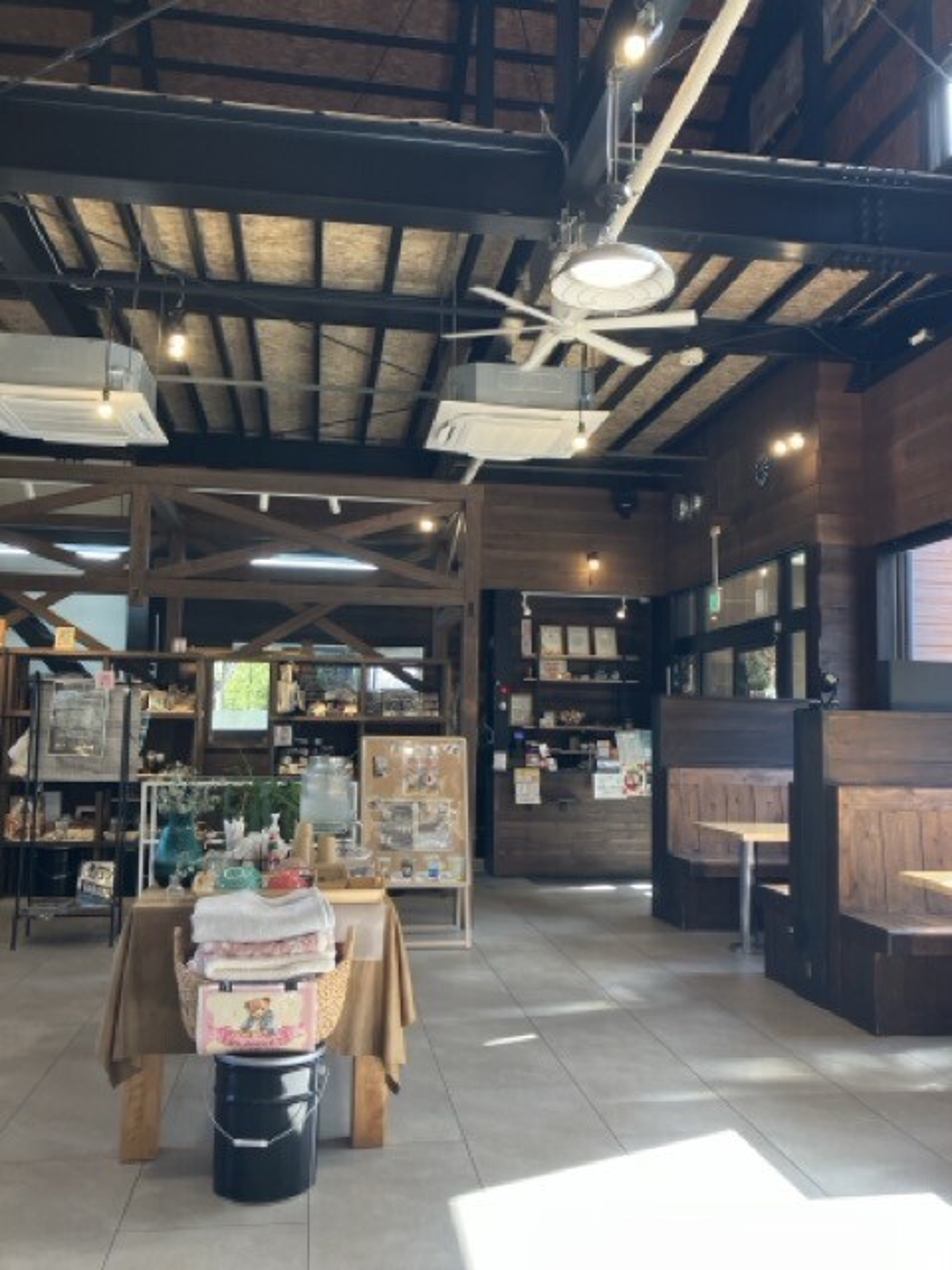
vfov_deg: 63.4
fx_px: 1027
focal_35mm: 28
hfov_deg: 49.7
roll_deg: -1.5
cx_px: 476
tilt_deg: +6.2
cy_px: 635
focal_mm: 3.99
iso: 40
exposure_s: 1/60
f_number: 1.8
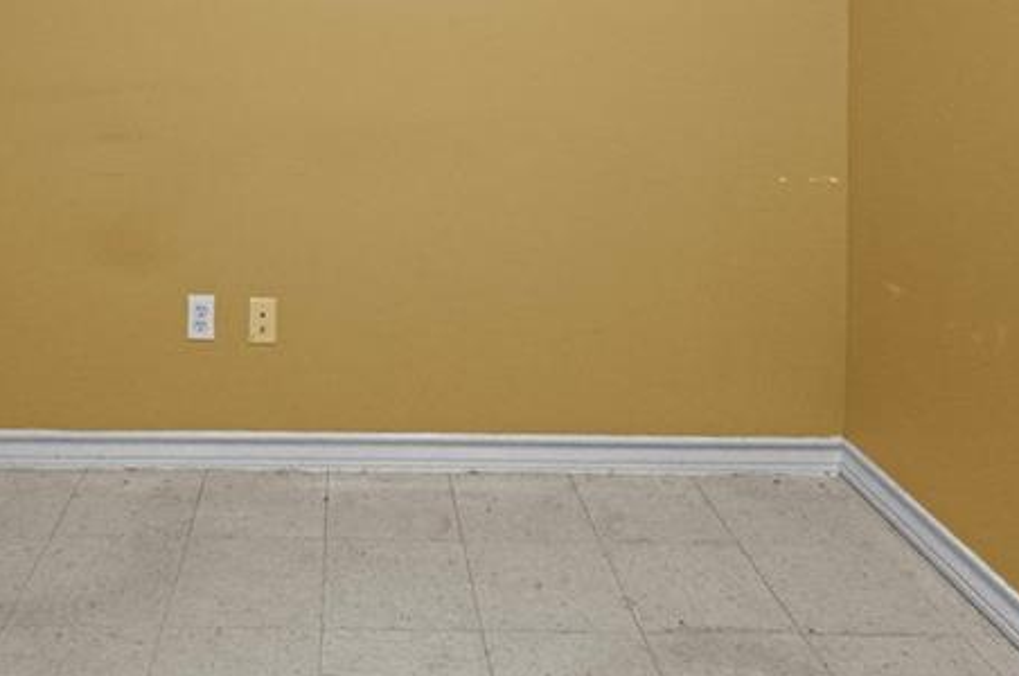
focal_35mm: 34
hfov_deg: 54.7
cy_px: -30
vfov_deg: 34.3
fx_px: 967
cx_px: 358
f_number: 7.1
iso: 4000
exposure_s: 1/30
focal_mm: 15.1
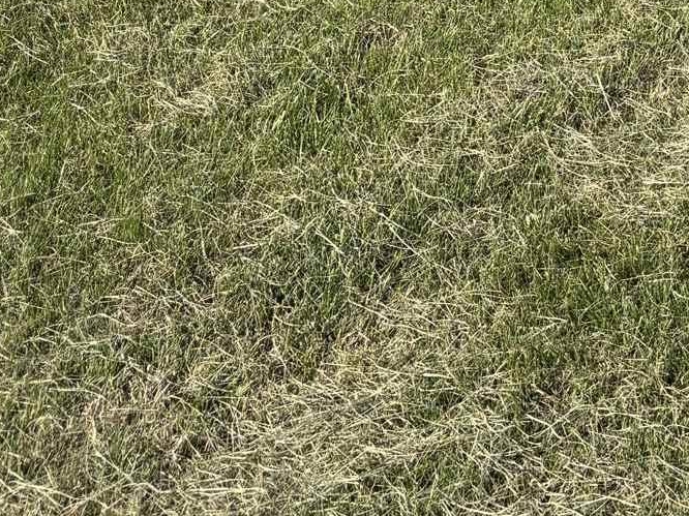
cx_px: 805
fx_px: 1791
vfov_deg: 14.5
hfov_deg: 20.5
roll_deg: -1.4
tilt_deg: -10.3
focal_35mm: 90
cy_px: -393
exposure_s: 1/2571
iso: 50
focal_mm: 5.96
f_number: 1.6
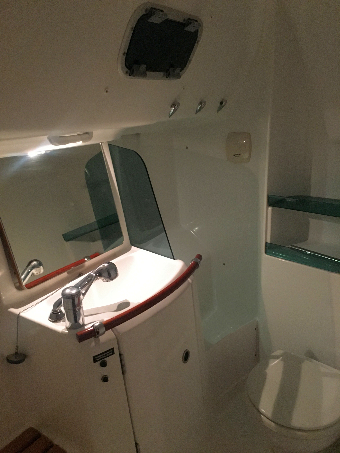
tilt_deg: -19.3
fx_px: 380
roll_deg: +0.9
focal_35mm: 29
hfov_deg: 48.2
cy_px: 226
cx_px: 170
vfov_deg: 61.7
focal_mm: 4.15
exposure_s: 1/17
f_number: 2.2
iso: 250
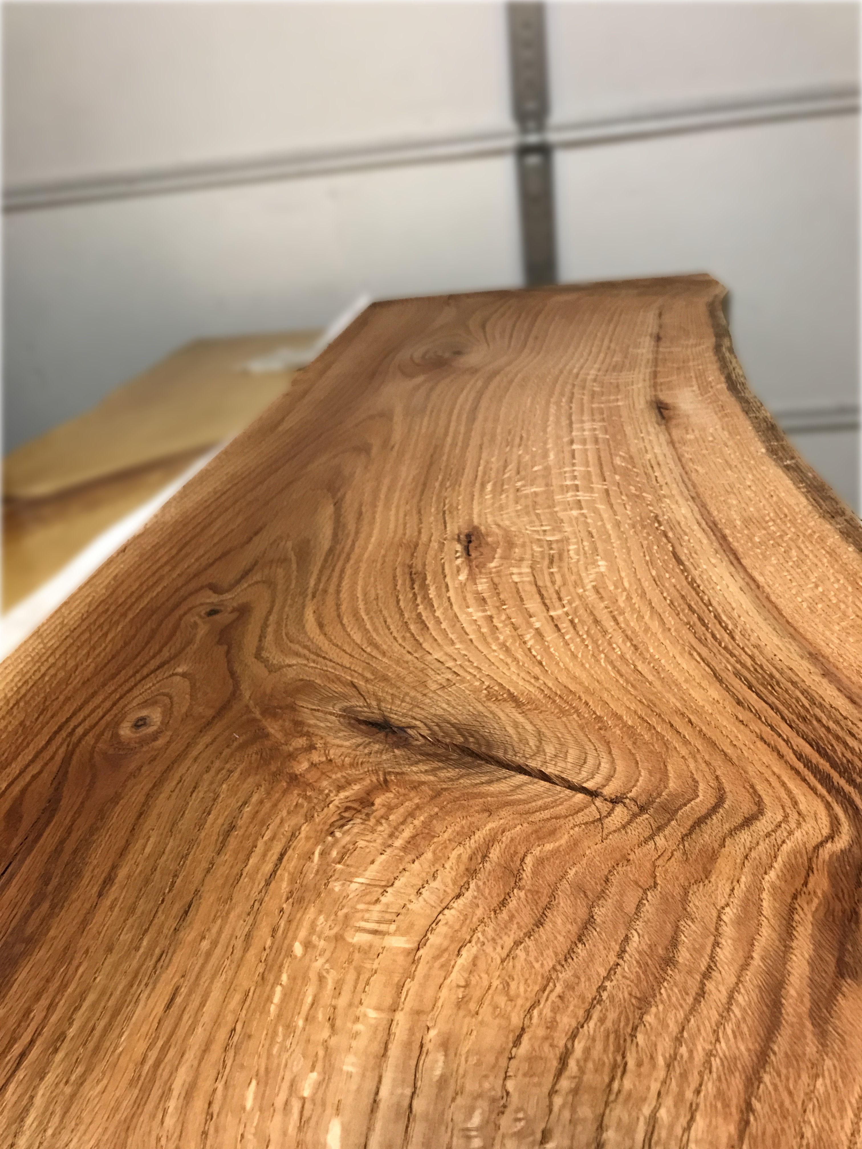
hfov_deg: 49.7
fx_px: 930
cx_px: 431
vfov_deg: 63.4
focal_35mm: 28
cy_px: 574
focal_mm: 4
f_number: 1.8
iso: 50
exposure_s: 1/15
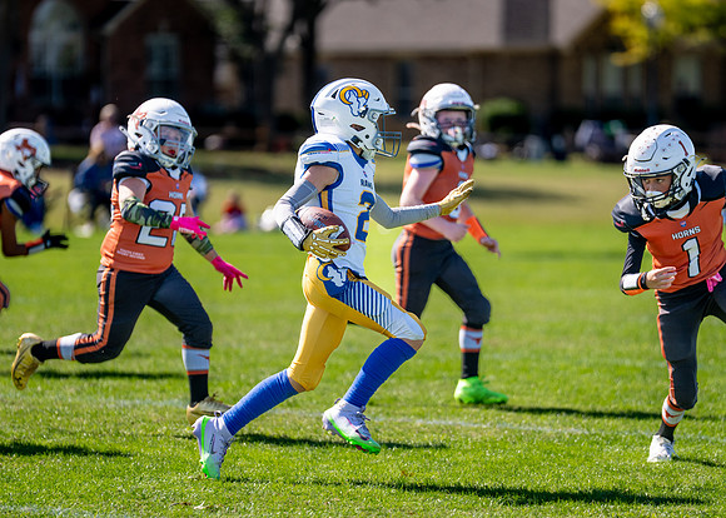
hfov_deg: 7.5
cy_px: 277
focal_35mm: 269
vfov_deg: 5.3
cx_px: 364
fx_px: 5554
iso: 100
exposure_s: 1/2000
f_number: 2.8
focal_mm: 200
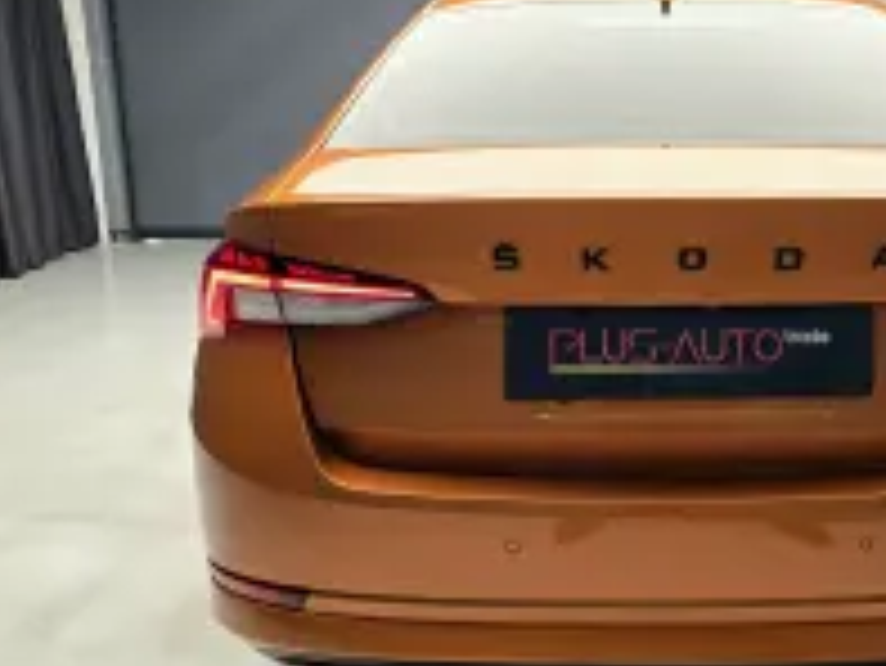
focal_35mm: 42
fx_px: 1076
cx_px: 657
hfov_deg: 43.4
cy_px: 324
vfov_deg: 34.4
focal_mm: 6.3
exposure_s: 1/182
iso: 200
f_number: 1.7
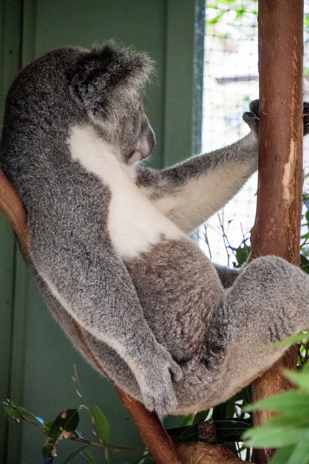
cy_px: 232
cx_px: 154
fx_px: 3051
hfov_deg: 5.8
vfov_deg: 8.7
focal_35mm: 237
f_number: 5.6
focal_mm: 158
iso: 6400
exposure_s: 1/100
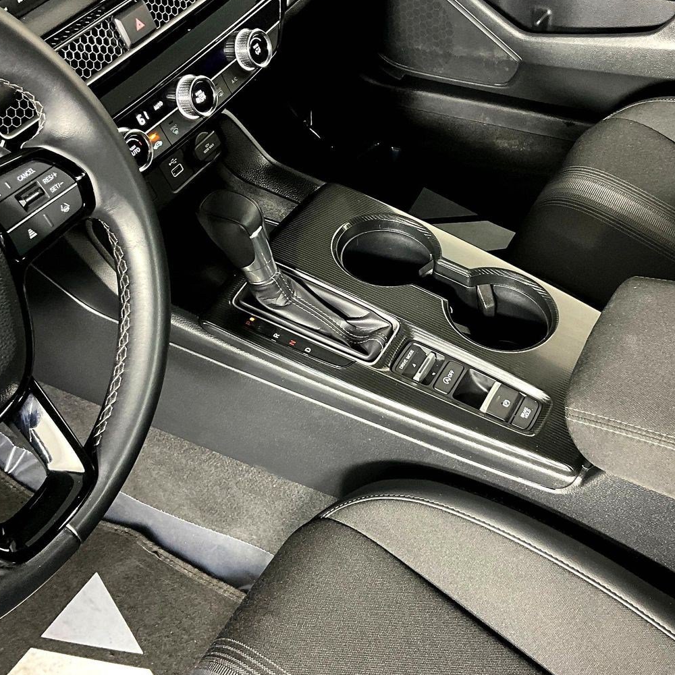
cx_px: 379
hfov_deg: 40.9
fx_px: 905
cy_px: 286
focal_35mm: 41
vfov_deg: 40.8
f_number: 1.8
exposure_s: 1/36
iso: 320
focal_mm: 3
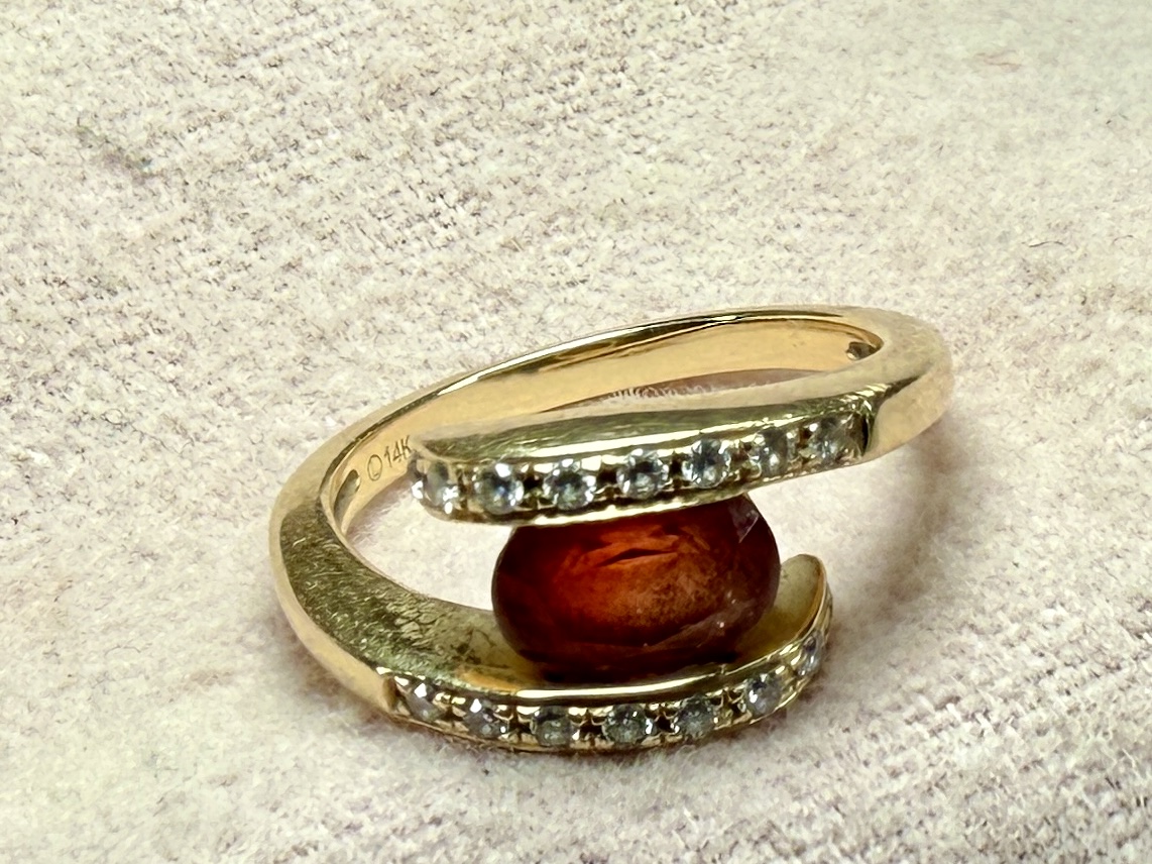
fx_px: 799
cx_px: 576
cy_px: 432
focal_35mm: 24
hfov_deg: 71.6
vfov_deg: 56.8
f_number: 2.2
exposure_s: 1/484
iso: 40
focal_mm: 2.22
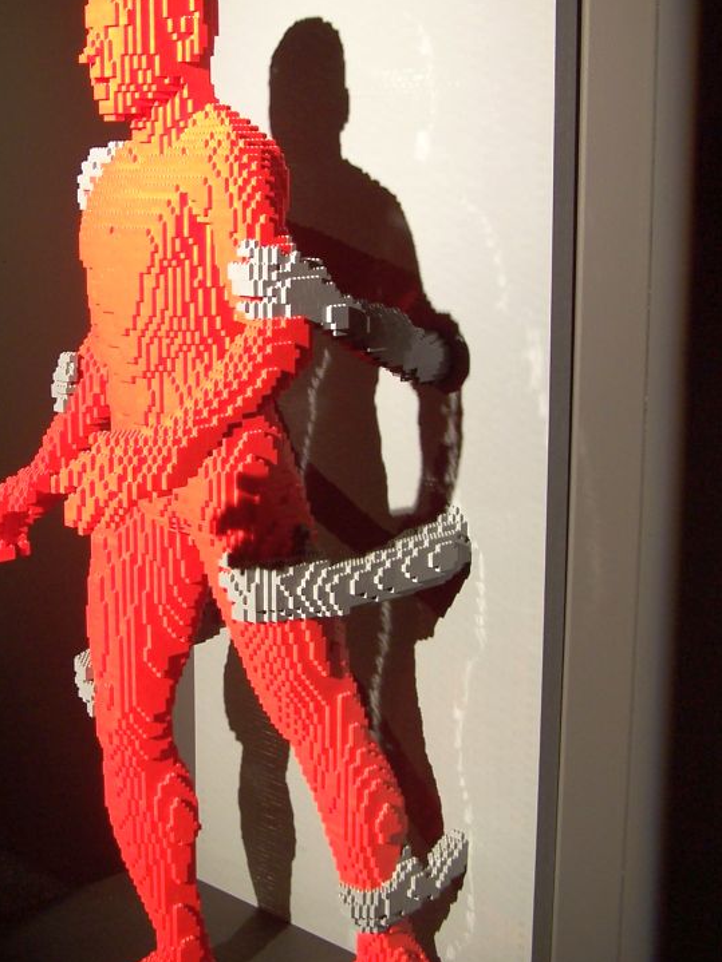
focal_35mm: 57
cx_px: 232
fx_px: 1586
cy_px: 421
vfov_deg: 33.7
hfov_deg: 25.5
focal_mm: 6.7
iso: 80
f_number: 2.8
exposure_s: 1/8
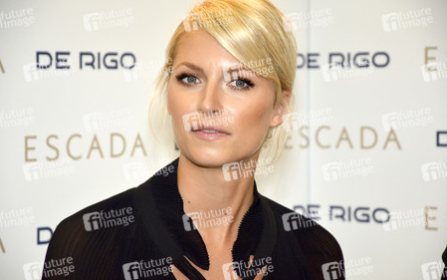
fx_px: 1968
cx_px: 223
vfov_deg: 8.1
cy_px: 144
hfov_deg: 13.0
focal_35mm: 162
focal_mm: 105
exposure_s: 1/200
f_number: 5.6
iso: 1100
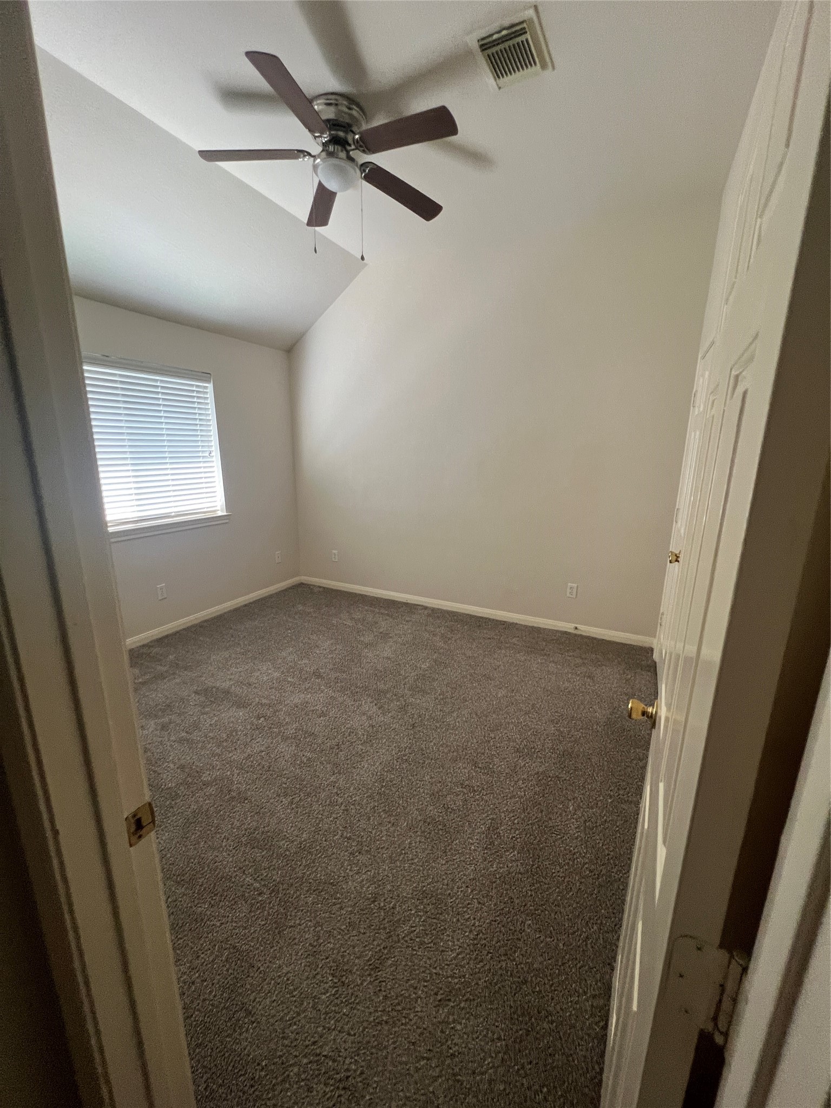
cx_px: 416
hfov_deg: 89.9
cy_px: 554
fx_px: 416
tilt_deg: -13.1
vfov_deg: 106.2
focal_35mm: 13
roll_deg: -0.4
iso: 250
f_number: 1.8
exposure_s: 1/66
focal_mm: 1.57
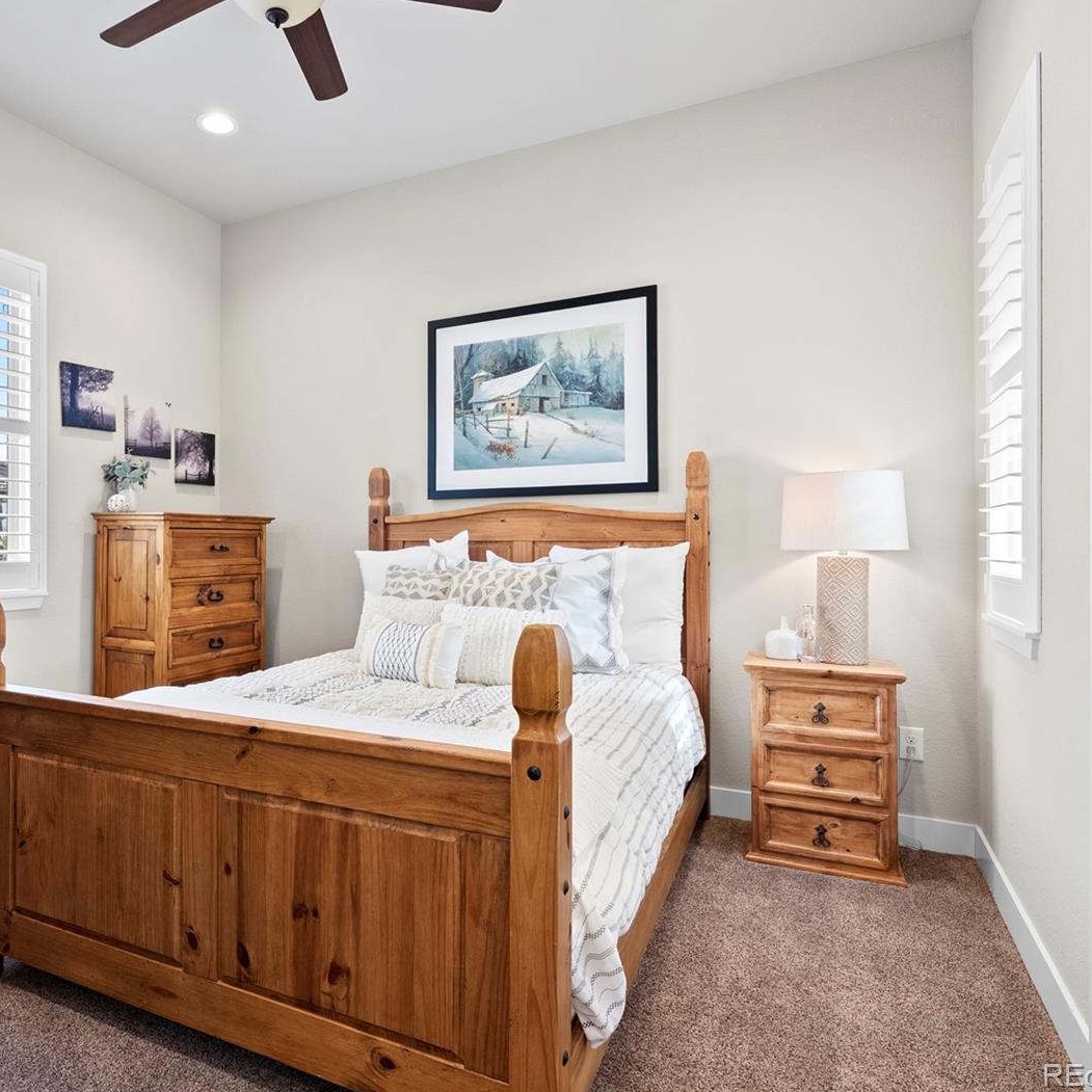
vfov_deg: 69.6
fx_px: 785
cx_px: 380
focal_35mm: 22
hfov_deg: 68.0
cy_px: 542
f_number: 8
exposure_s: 1/6
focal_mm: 17
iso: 640
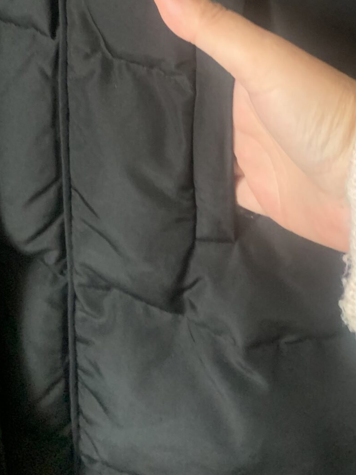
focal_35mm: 51
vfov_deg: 36.1
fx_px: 699
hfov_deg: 28.2
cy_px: 86
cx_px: 266
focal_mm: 4.25
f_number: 1.8
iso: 400
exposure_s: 1/47
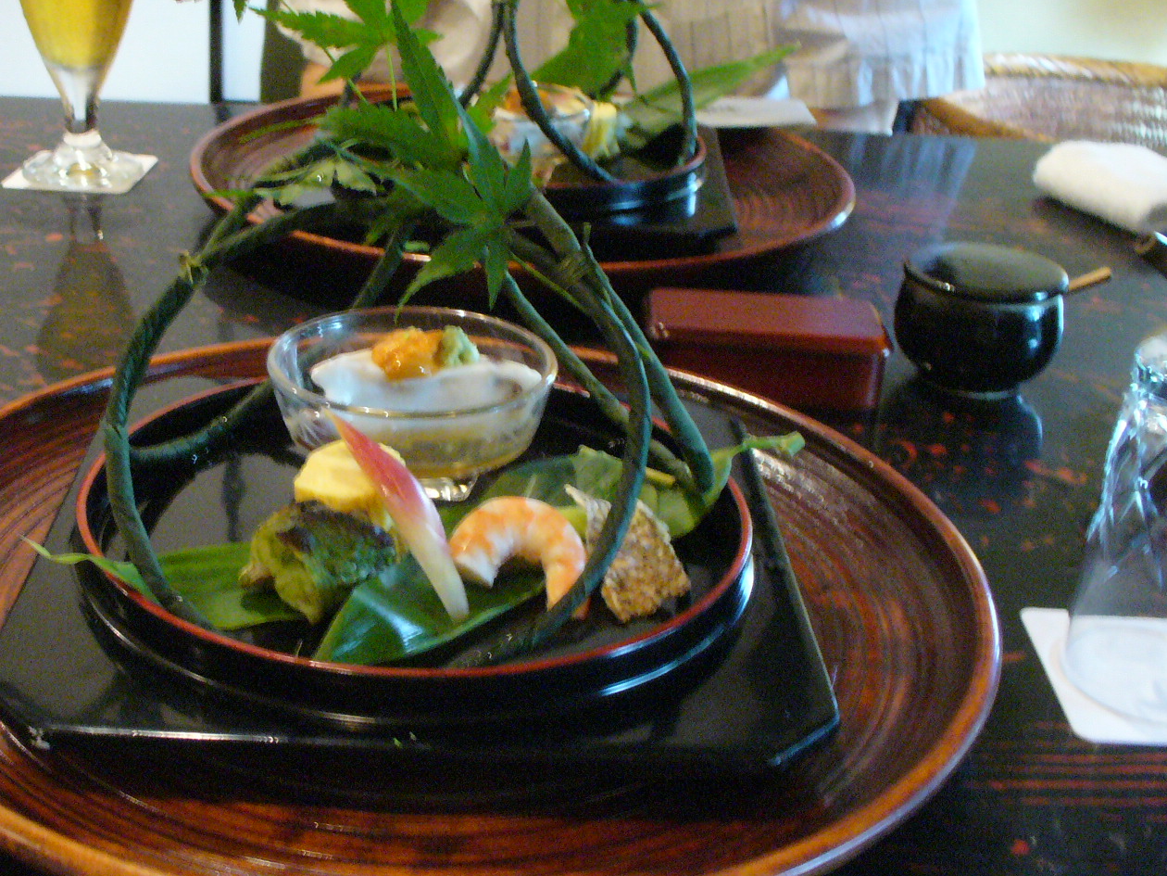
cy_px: 465
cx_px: 430
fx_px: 1584
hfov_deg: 40.1
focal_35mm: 47
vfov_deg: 30.9
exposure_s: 1/10
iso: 400
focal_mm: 6.1
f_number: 2.8
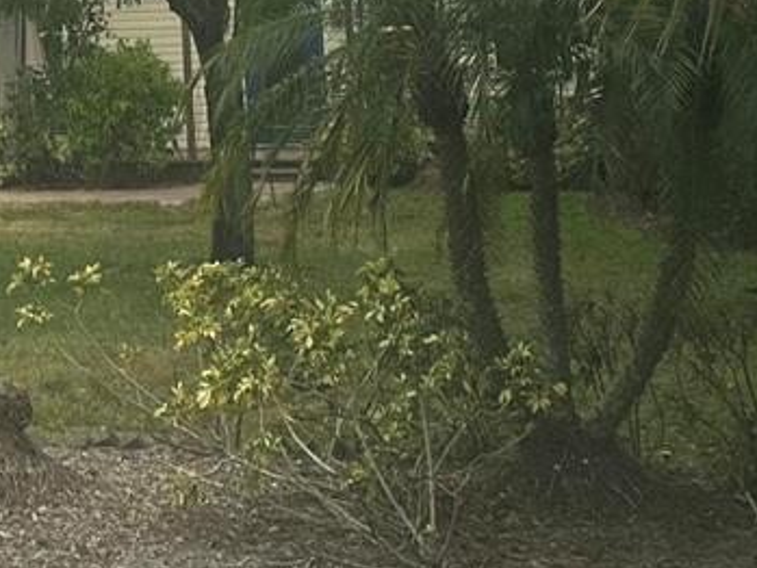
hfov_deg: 17.0
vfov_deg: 13.1
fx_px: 2406
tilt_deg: +2.1
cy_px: -134
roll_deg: +1.6
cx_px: -193
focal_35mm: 110
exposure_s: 1/587
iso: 80
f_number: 1.78
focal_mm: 6.86
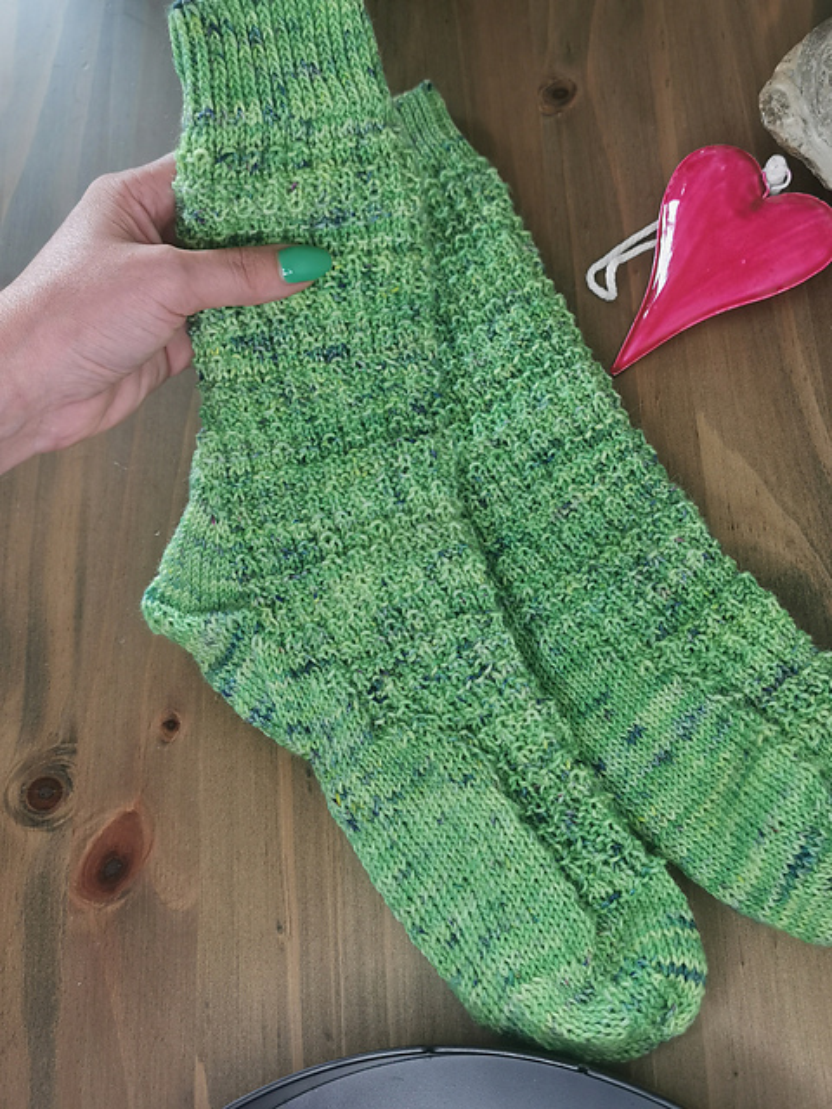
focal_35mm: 38
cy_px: 554
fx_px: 1218
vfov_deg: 49.0
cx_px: 416
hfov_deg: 37.7
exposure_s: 1/100
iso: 125
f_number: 1.6
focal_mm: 5.56
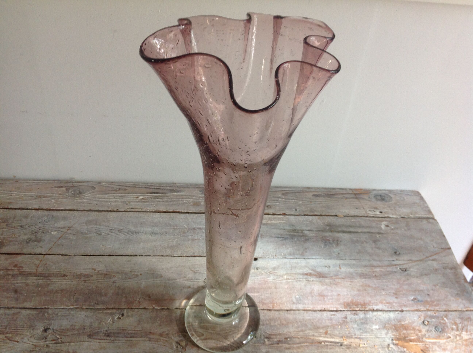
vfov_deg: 40.6
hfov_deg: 52.7
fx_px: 478
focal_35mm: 35
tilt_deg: -38.5
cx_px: 236
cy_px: 176
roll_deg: -5.3
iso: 80
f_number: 2.4
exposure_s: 1/15
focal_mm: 4.28
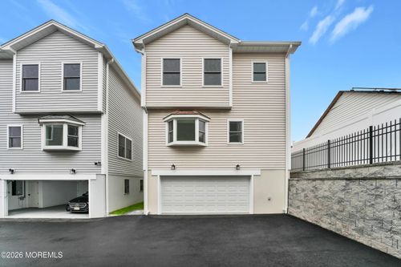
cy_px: 134
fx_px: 156
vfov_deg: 81.2
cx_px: 200
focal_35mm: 14
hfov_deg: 104.3
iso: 800
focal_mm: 14
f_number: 7.1
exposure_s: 1/3200
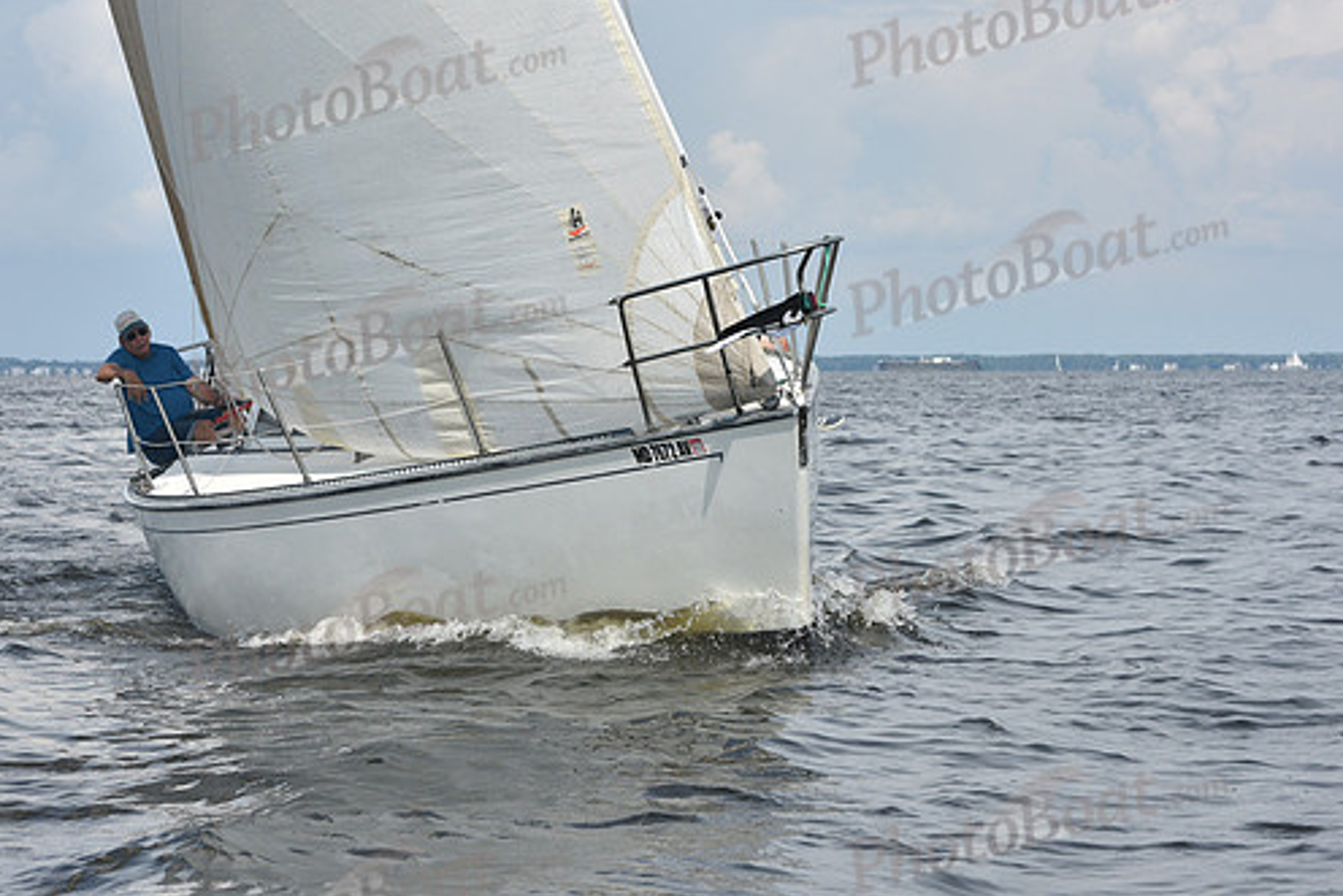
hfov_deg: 17.5
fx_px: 4366
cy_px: 445
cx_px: 709
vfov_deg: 11.7
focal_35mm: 117
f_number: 9
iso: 320
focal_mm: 100
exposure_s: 1/1250
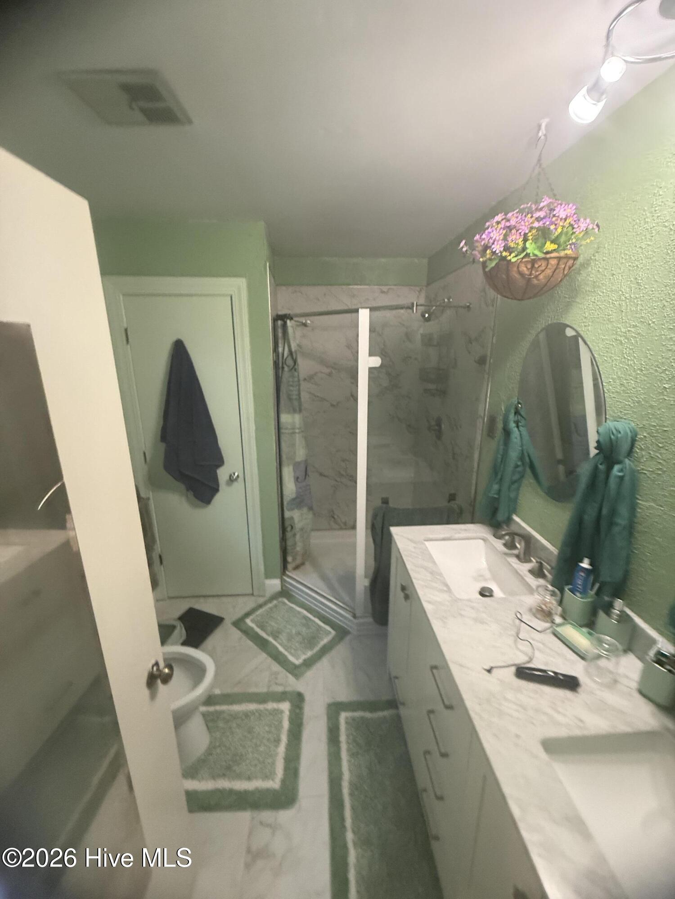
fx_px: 364
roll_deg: +2.1
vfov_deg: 102.1
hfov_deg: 85.7
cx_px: 338
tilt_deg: -12.1
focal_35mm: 14
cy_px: 450
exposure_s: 1/60
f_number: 2.2
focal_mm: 2.22
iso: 500
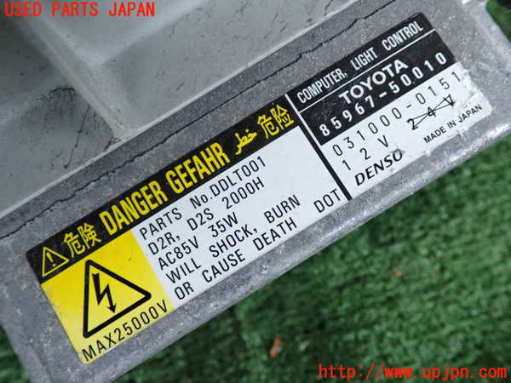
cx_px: 256
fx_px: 472
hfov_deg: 56.8
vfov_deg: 44.2
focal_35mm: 32
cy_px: 192
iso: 200
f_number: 2.4
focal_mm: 5.79
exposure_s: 1/125
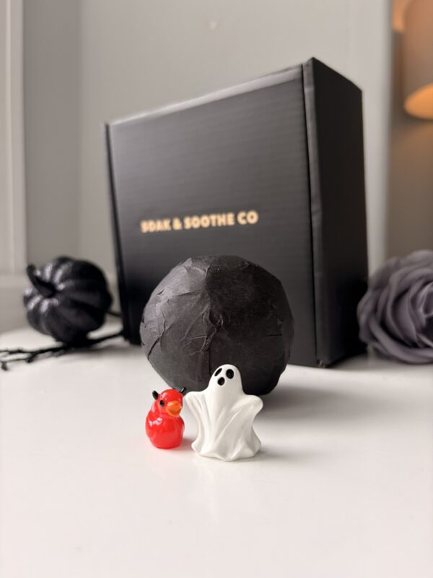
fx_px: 434
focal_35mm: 26
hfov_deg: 53.1
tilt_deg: -2.4
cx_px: 216
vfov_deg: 67.3
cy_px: 289
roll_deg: -0.1
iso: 64
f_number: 1.6
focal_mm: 5.96
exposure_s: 1/121
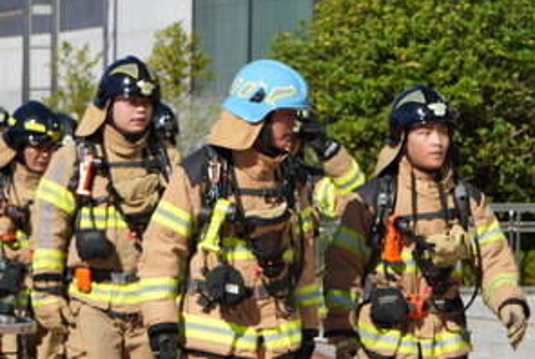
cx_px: 232
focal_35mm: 156
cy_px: 203
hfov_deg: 13.1
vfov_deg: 8.8
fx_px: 2323
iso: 100
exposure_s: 1/500
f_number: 6.3
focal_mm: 48
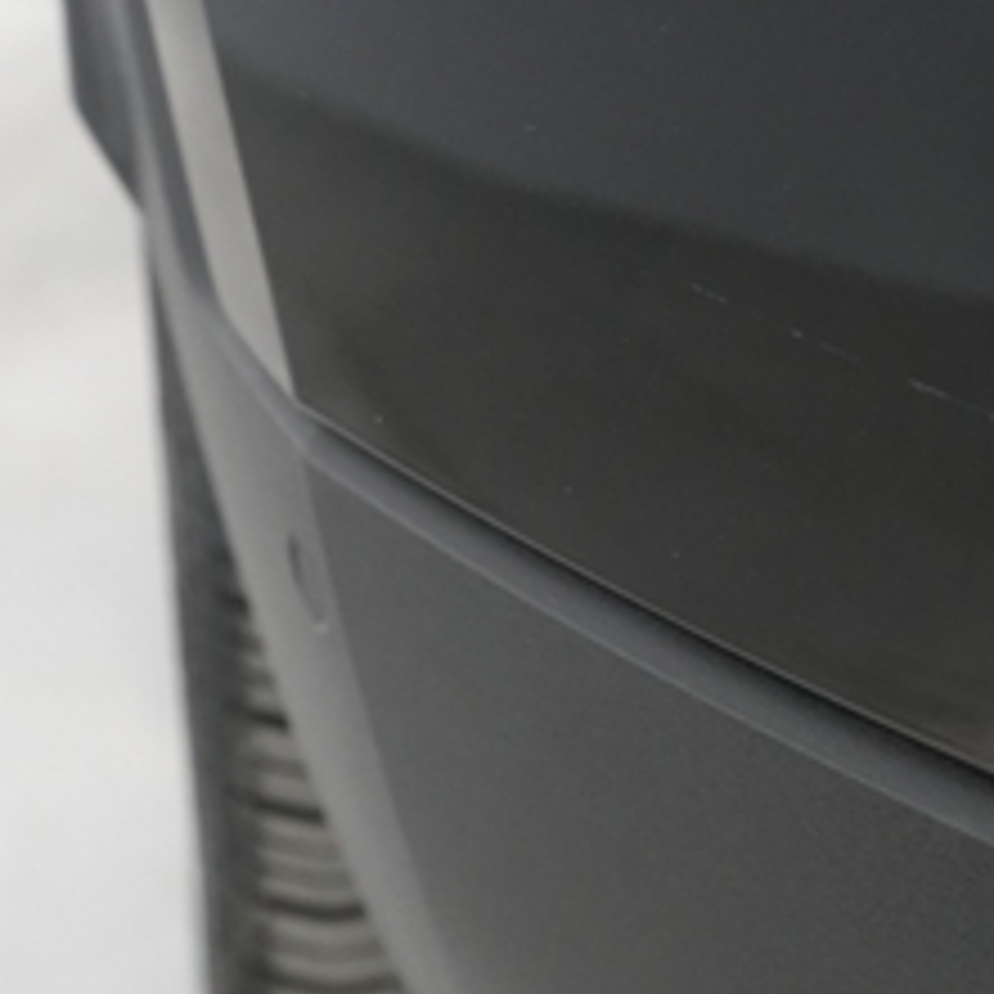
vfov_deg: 25.0
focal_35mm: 69
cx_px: 630
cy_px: 450
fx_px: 2242
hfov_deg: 24.9
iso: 4000
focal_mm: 28
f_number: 4.5
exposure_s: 1/100
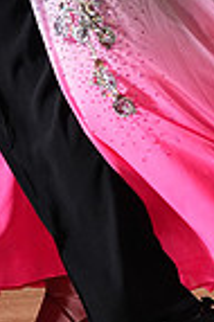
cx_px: 73
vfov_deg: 4.5
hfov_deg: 3.0
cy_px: -178
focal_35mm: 455
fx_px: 4067
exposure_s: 1/400
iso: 6400
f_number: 4.5
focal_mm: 112
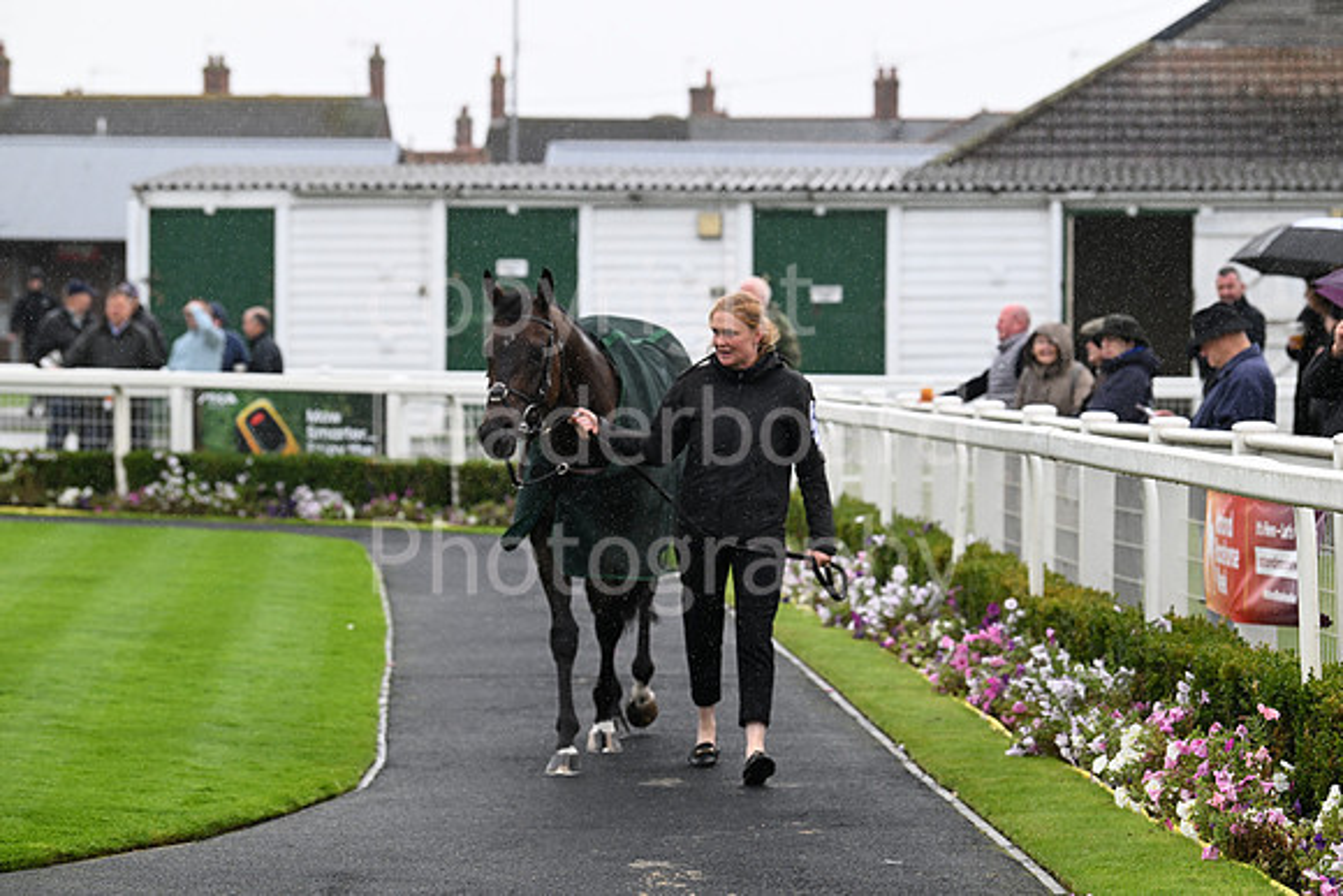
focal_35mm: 135
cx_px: 672
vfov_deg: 10.2
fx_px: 5037
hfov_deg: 15.2
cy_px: 448
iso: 1000
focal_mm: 135
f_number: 5
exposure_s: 1/2000
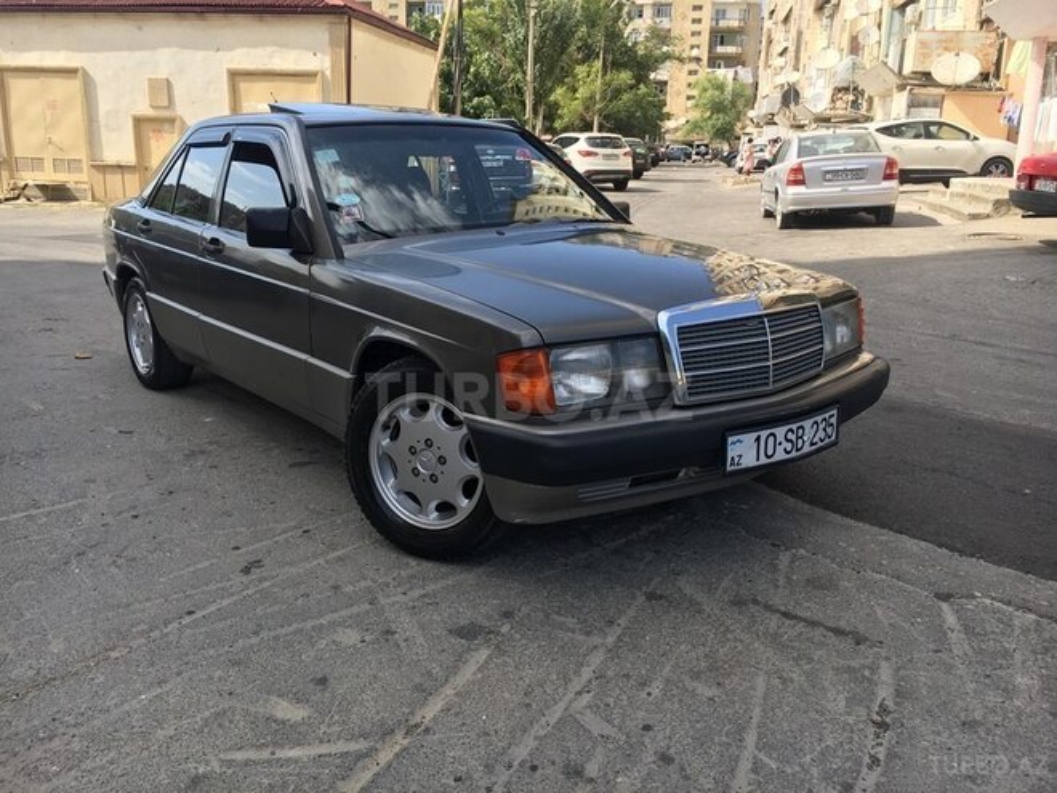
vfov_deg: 48.2
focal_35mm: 29
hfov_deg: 61.7
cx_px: 528
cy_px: 396
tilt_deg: -13.6
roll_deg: -0.5
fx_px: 886
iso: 25
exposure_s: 1/705
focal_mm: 4.15
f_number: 2.2
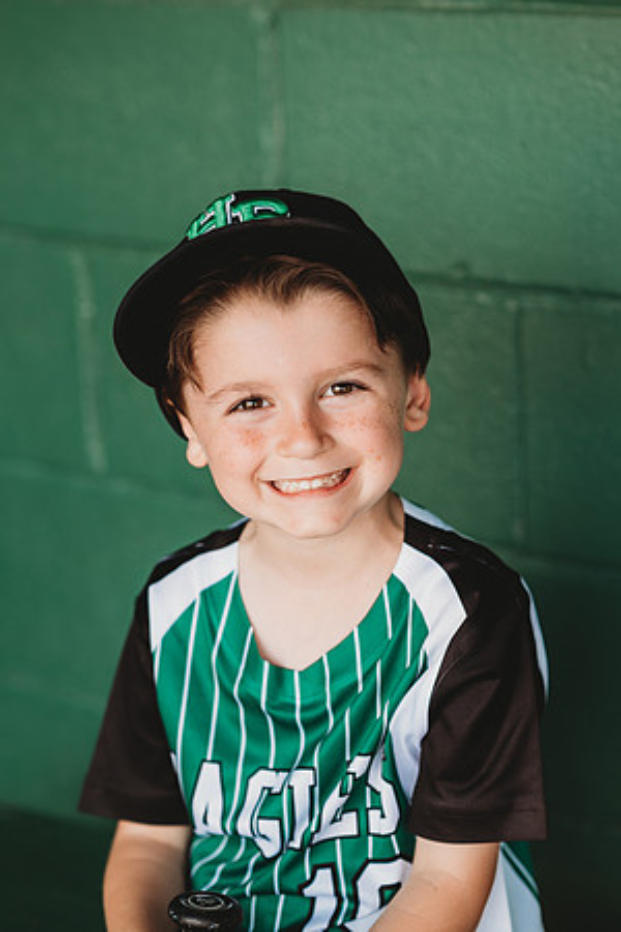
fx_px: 2199
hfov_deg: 16.1
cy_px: 466
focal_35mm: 85
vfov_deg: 23.9
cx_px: 310
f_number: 2.8
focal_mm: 85
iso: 320
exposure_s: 1/250
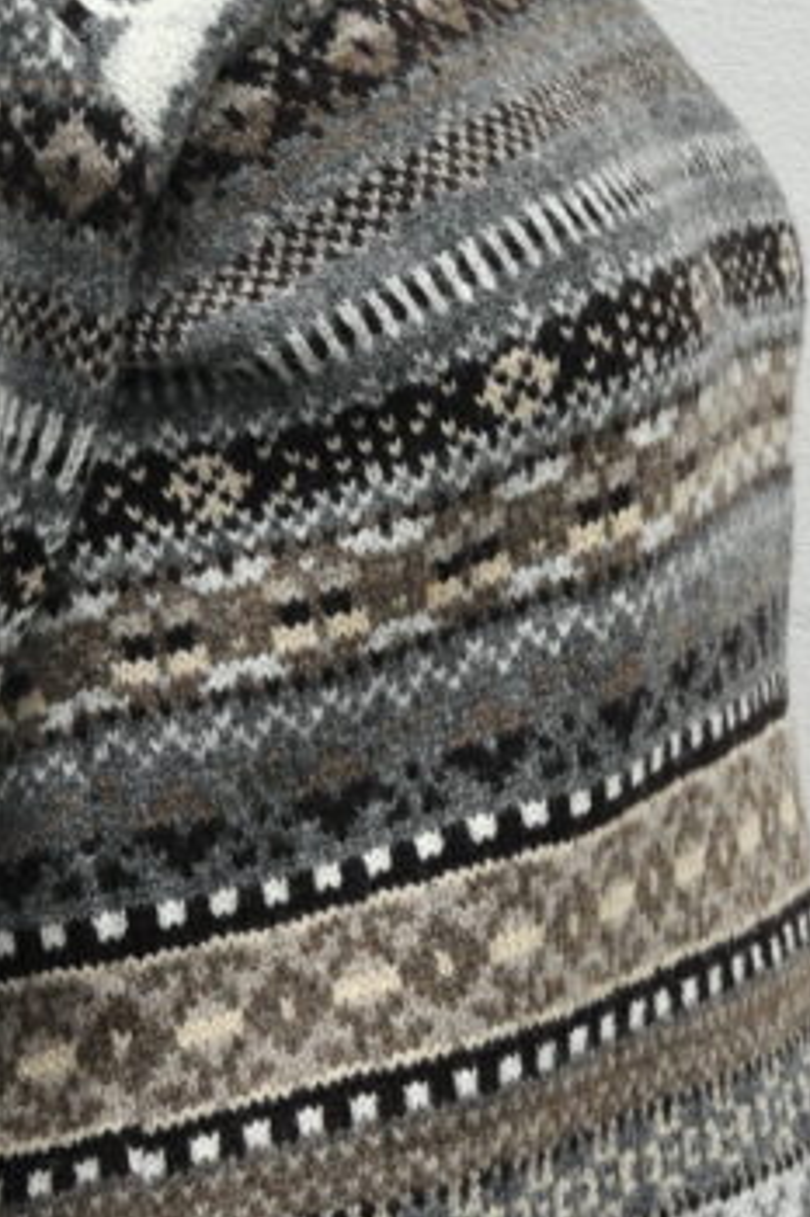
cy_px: 240
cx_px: 170
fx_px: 10134
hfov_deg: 4.6
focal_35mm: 300
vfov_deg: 6.9
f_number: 9.5
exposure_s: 1/350
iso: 1600
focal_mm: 70
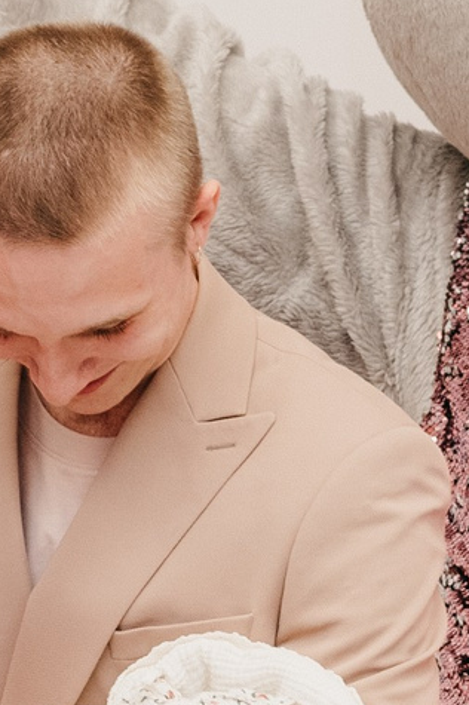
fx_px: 4246
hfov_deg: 6.3
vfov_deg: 9.5
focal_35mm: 217
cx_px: -107
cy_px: 538
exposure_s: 1/160
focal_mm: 35
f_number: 4
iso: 400
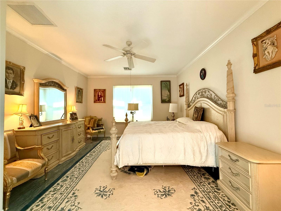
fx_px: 114
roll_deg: +0.6
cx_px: 140
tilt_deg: +1.7
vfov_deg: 85.7
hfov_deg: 102.1
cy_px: 106
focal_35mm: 14
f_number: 2.2
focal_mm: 2.22
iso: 400
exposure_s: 1/120
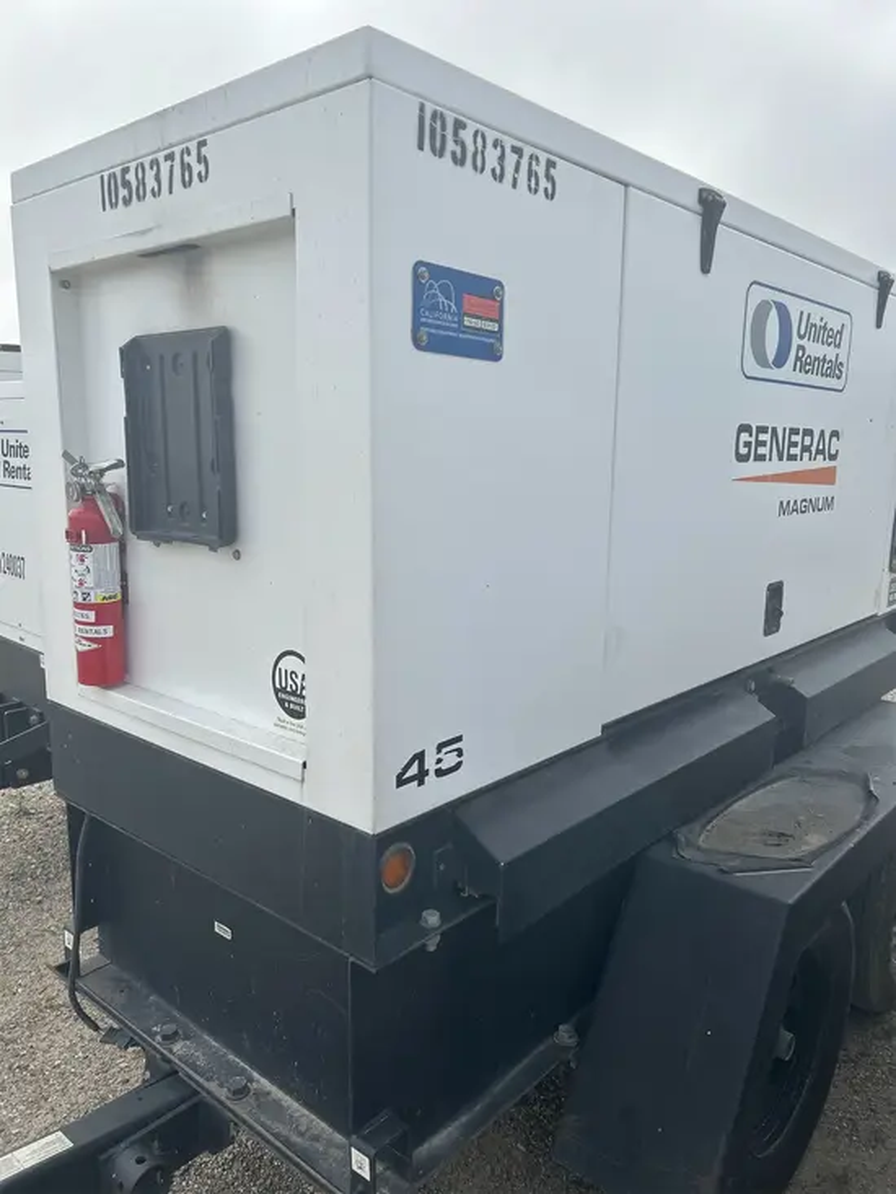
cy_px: 597
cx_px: 448
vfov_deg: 67.3
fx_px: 897
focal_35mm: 26
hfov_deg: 53.1
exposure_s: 1/3831
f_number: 1.5
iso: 50
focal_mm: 5.7
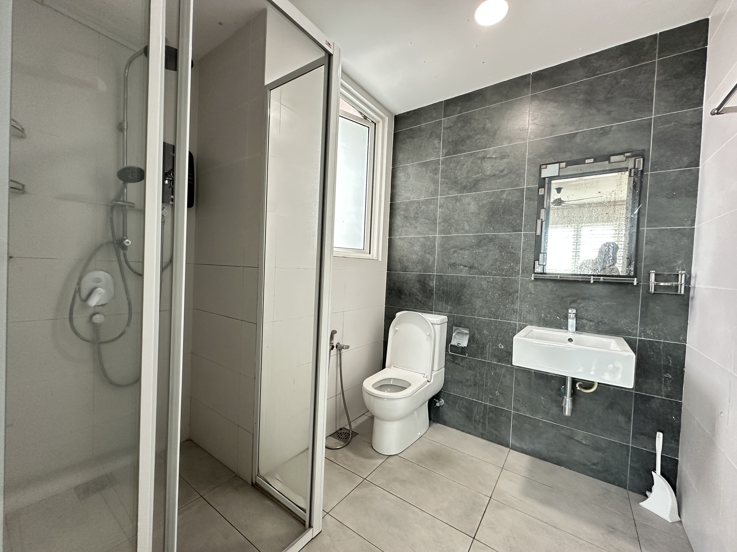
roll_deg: -2.1
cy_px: 276
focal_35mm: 14
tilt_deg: -1.4
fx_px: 298
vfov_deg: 85.7
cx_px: 368
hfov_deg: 102.1
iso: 320
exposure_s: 1/92
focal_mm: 2.22
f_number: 2.2
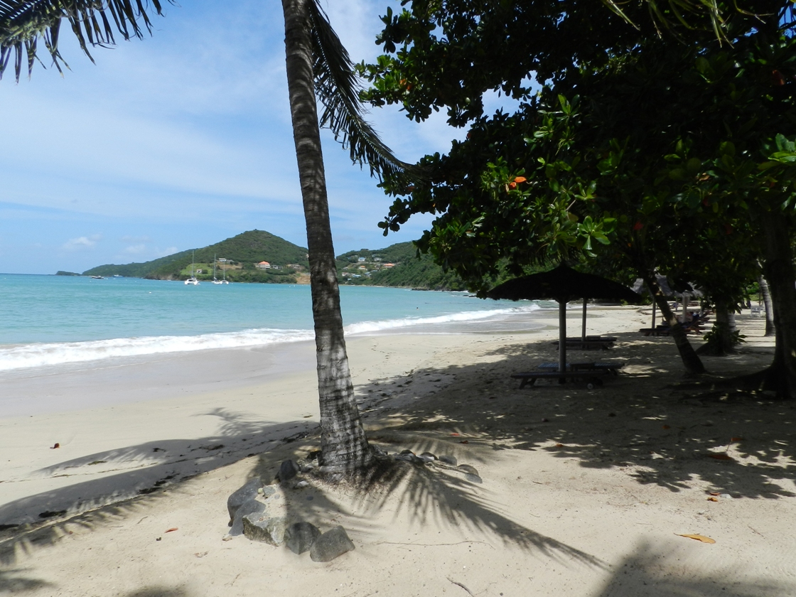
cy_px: 298
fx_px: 529
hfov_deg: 73.9
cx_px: 398
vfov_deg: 58.9
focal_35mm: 23
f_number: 5
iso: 160
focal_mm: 4
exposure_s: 1/800
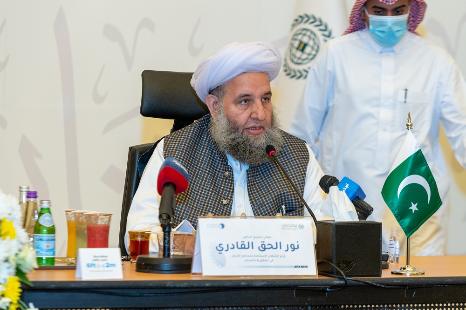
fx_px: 1682
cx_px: 233
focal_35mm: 130
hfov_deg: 15.8
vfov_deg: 10.5
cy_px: 155
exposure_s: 1/200
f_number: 4.5
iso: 3200
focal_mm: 130
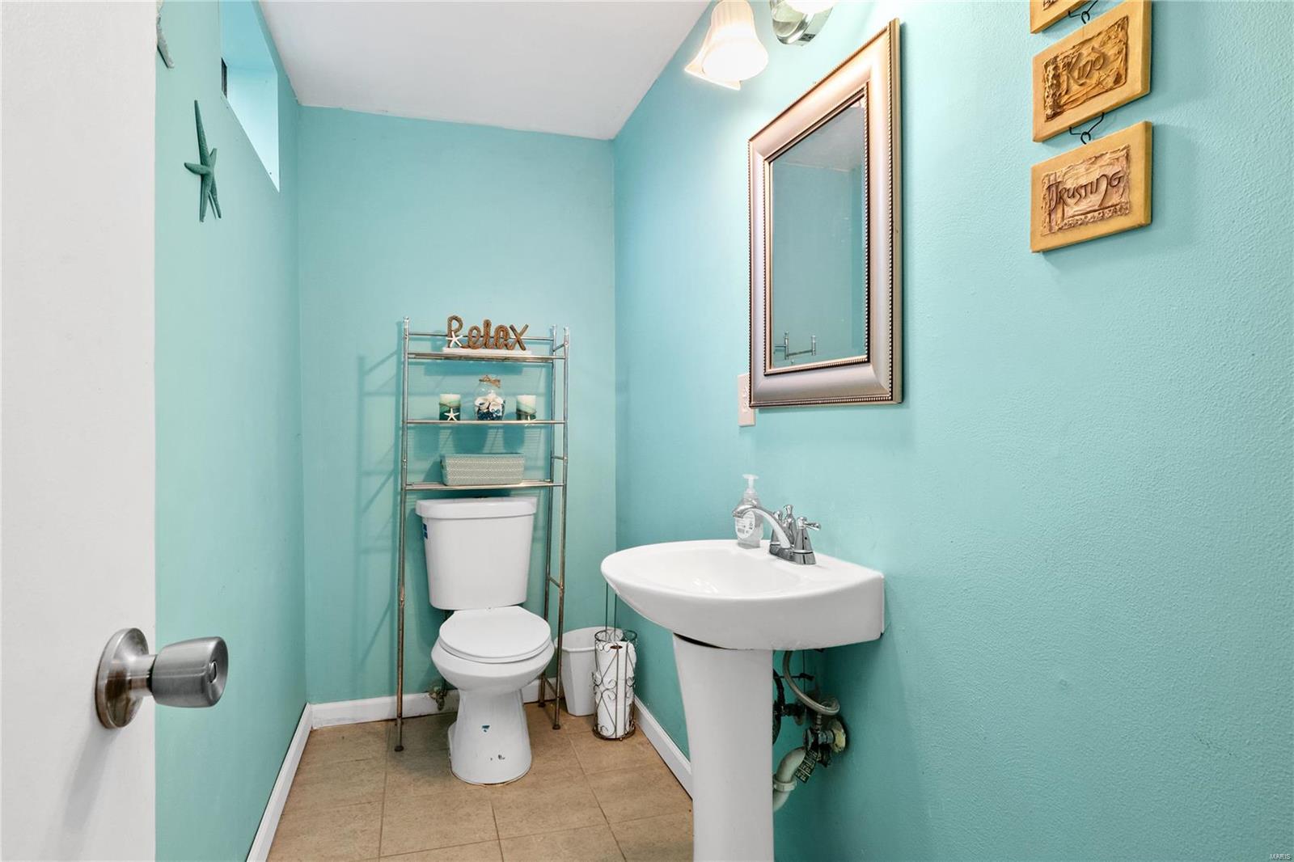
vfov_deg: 61.9
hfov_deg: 84.0
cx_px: 647
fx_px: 719
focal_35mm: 20
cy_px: 431
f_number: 10
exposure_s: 1/5
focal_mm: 10
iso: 500
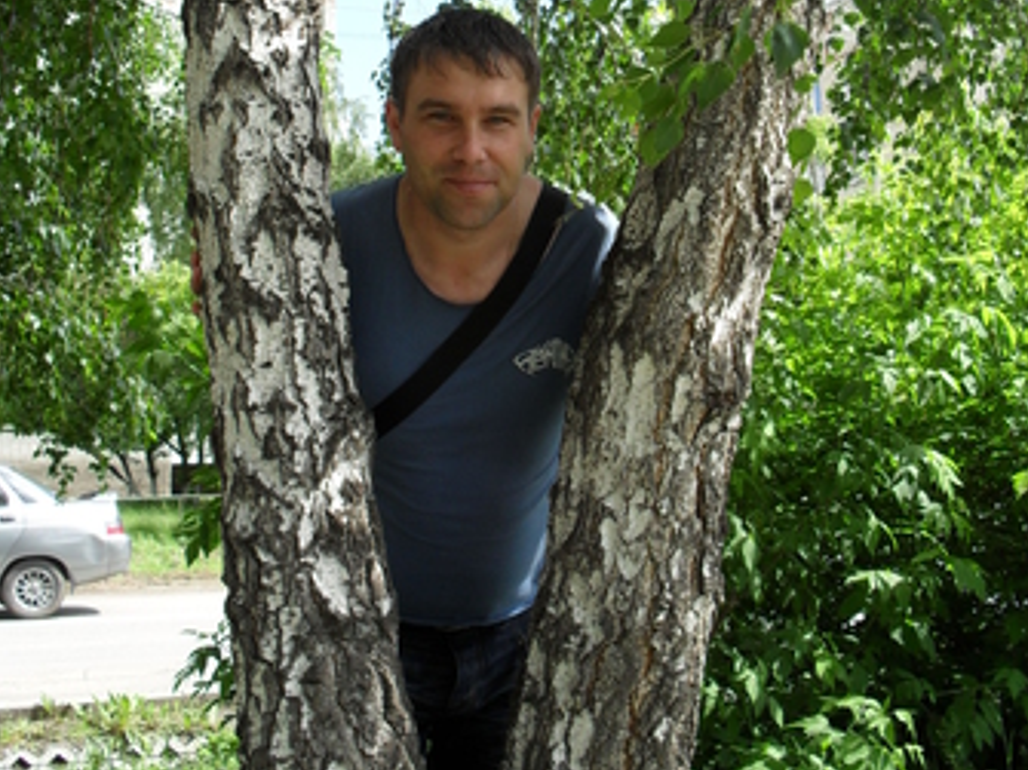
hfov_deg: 40.4
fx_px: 1395
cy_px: 285
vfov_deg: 30.7
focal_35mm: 47
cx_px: 516
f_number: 3.2
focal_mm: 6.3
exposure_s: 1/350
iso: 100
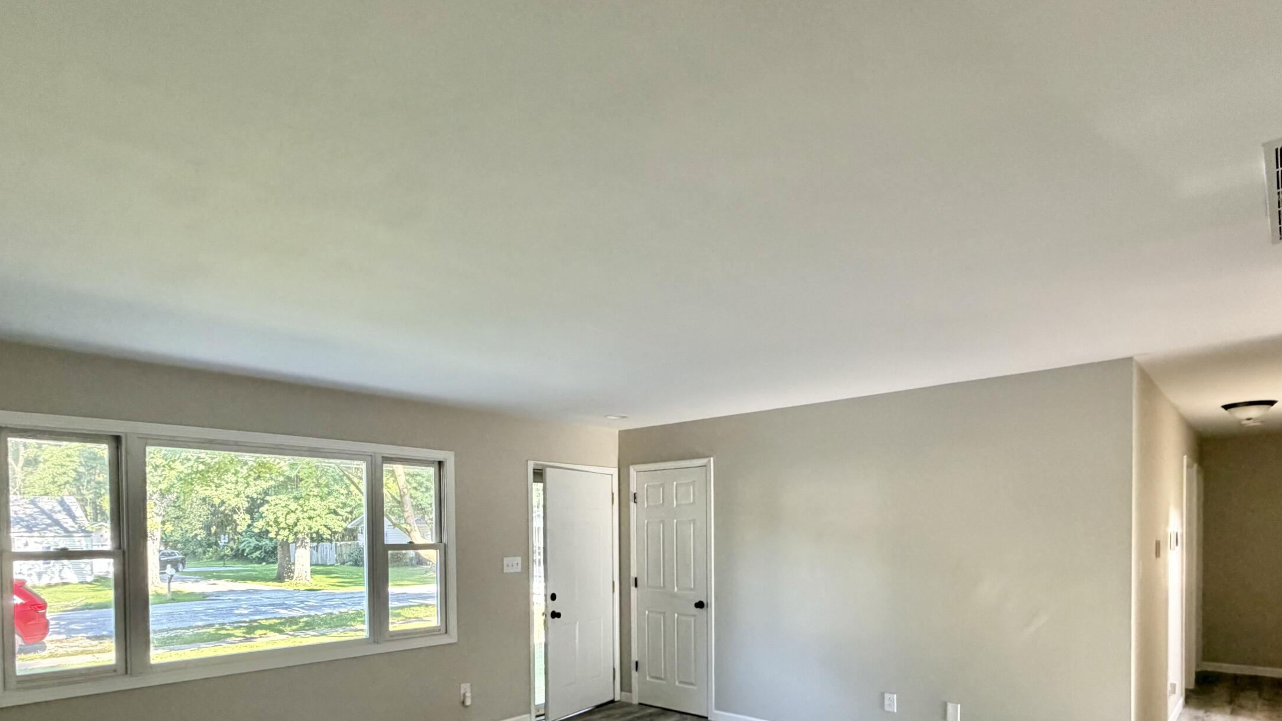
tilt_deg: -1.3
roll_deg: +0.7
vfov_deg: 51.2
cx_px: 630
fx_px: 714
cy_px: 548
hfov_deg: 83.8
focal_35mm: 21
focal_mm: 2.22
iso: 320
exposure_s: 1/117
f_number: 2.2
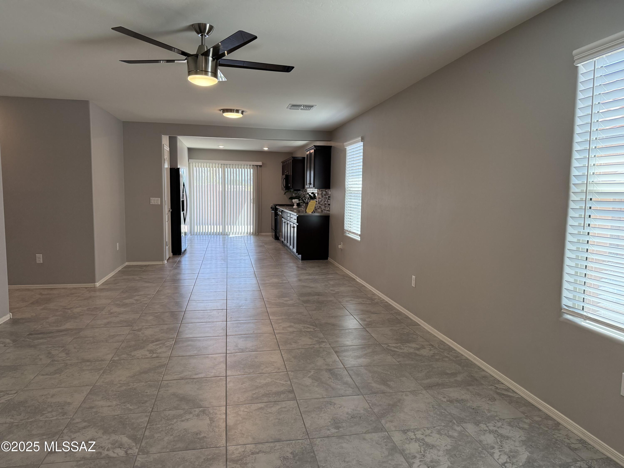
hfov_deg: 71.6
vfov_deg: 56.8
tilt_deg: -6.6
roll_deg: -0.9
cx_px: 312
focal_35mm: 24
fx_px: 433
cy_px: 234
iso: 200
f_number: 1.78
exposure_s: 1/208
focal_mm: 6.76
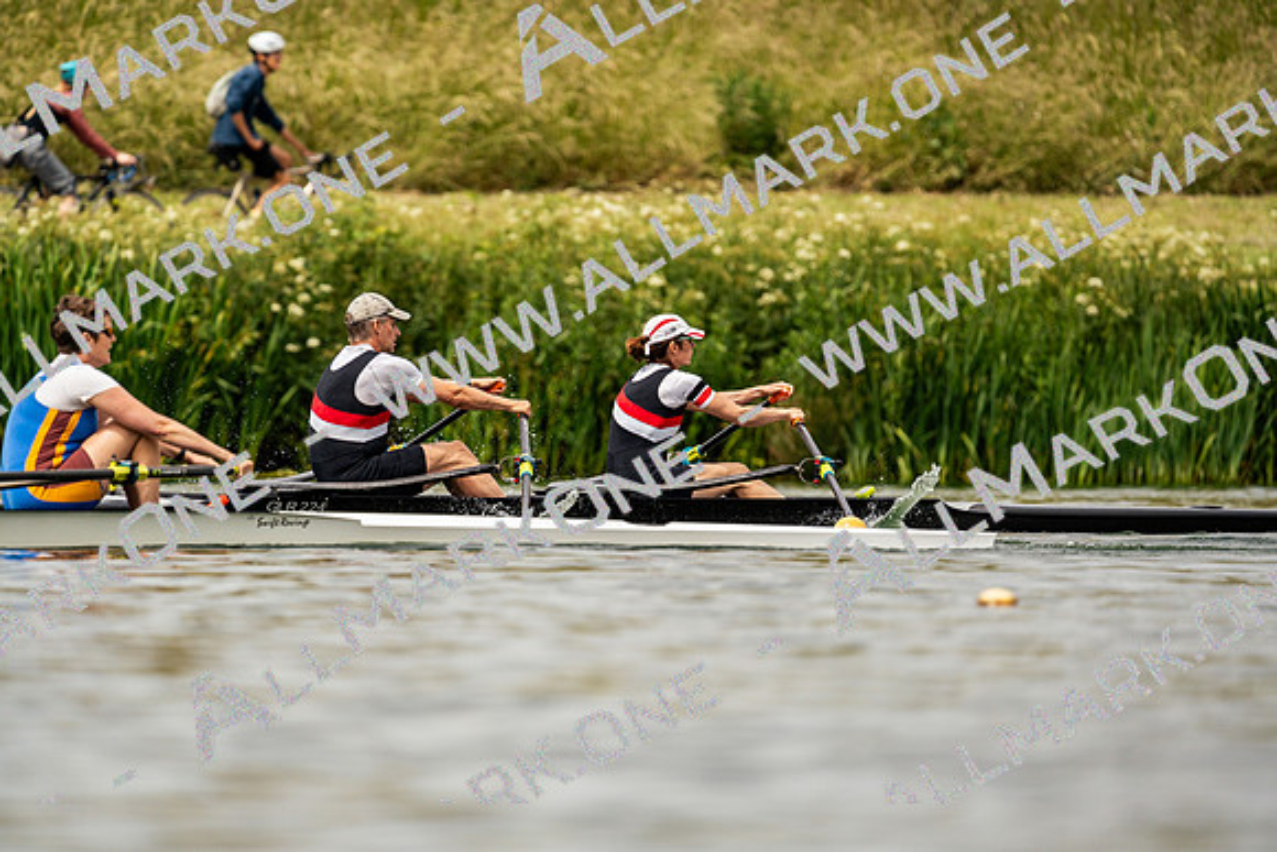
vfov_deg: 2.3
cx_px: 638
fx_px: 21287
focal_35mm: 600
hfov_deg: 3.4
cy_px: 426
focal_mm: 600
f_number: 6.3
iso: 250
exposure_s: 1/2000
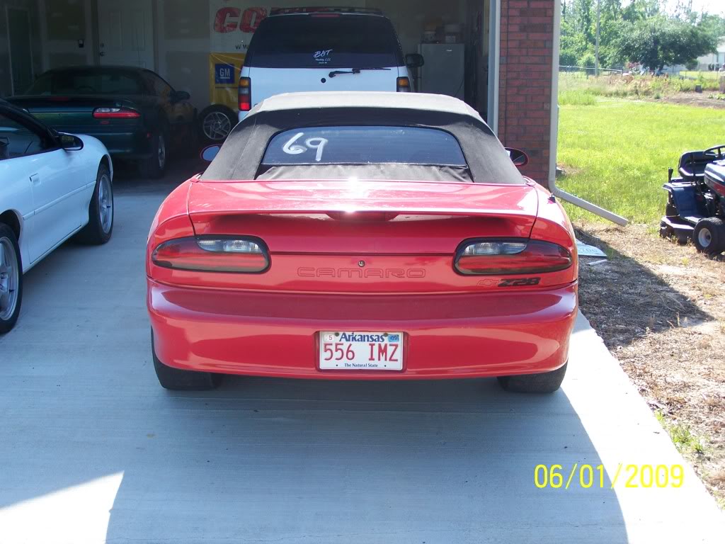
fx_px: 1173
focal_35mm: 56
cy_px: 272
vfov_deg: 26.1
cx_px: 362
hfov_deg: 34.3
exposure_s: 1/400
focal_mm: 9.3
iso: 80
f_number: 3.1
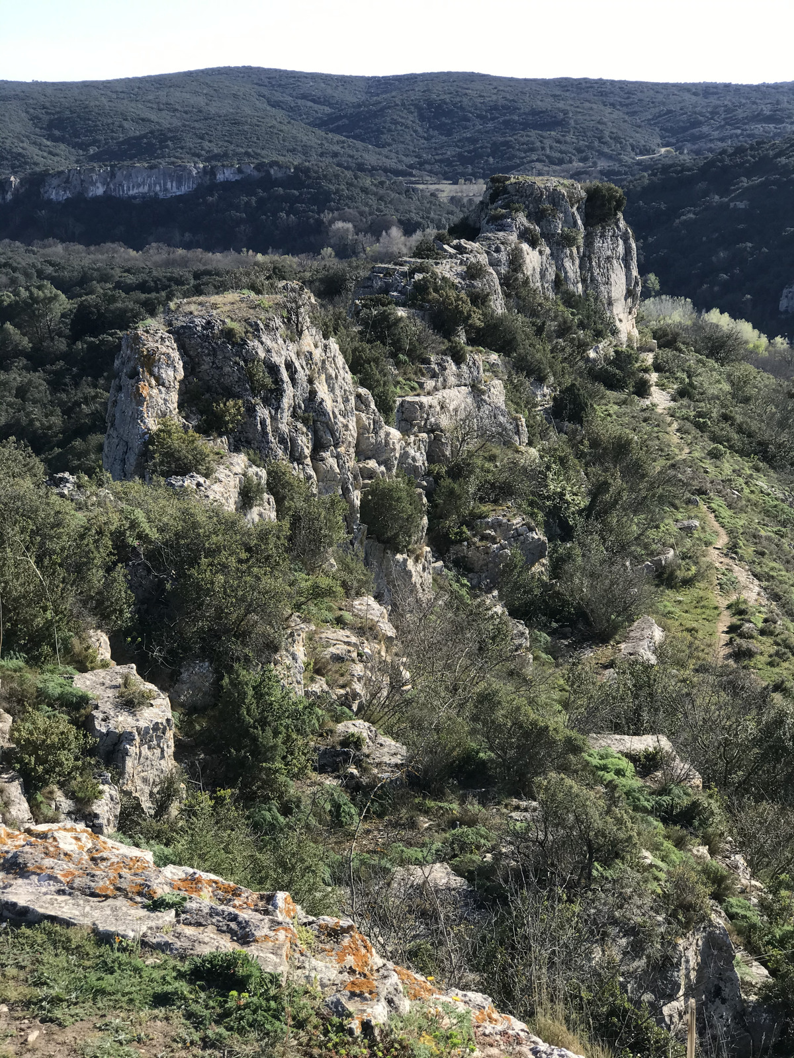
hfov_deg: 25.7
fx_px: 1743
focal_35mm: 57
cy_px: 529
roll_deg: -0.5
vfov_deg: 33.8
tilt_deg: -13.7
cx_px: 397
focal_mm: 6.6
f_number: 2.8
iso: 20
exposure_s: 1/394
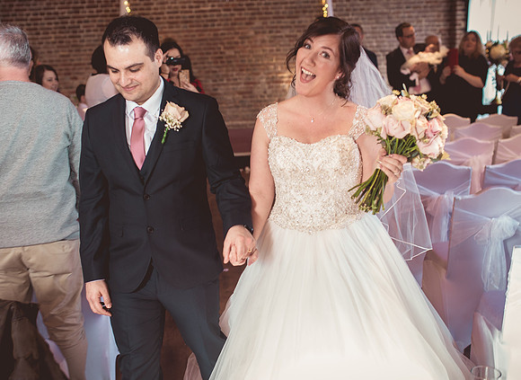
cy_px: 222
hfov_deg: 39.7
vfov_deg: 29.4
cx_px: 248
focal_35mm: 48
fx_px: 722
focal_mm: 35
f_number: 2.5
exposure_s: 1/100
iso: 640
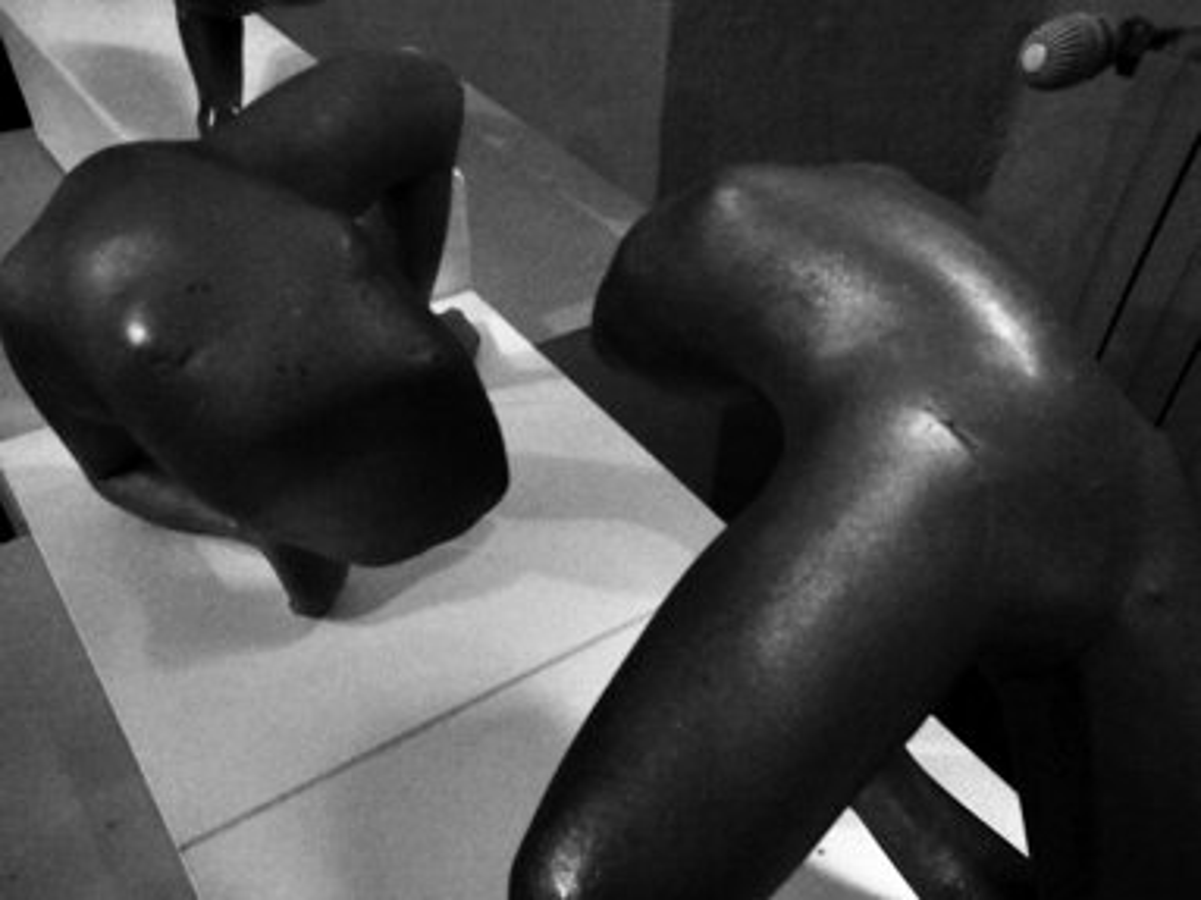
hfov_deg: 60.0
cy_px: 450
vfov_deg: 46.8
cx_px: 600
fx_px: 1041
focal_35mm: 30
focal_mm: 5.3
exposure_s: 1/400
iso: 640
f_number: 5
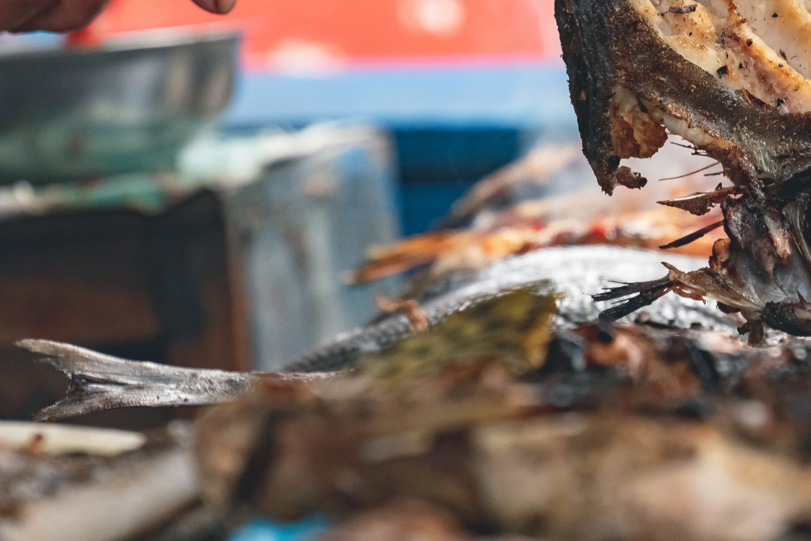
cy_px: 231
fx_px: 5248
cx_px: 613
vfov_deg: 5.9
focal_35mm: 233
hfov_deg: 8.8
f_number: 5.6
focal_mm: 100
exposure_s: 1/640
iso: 1600
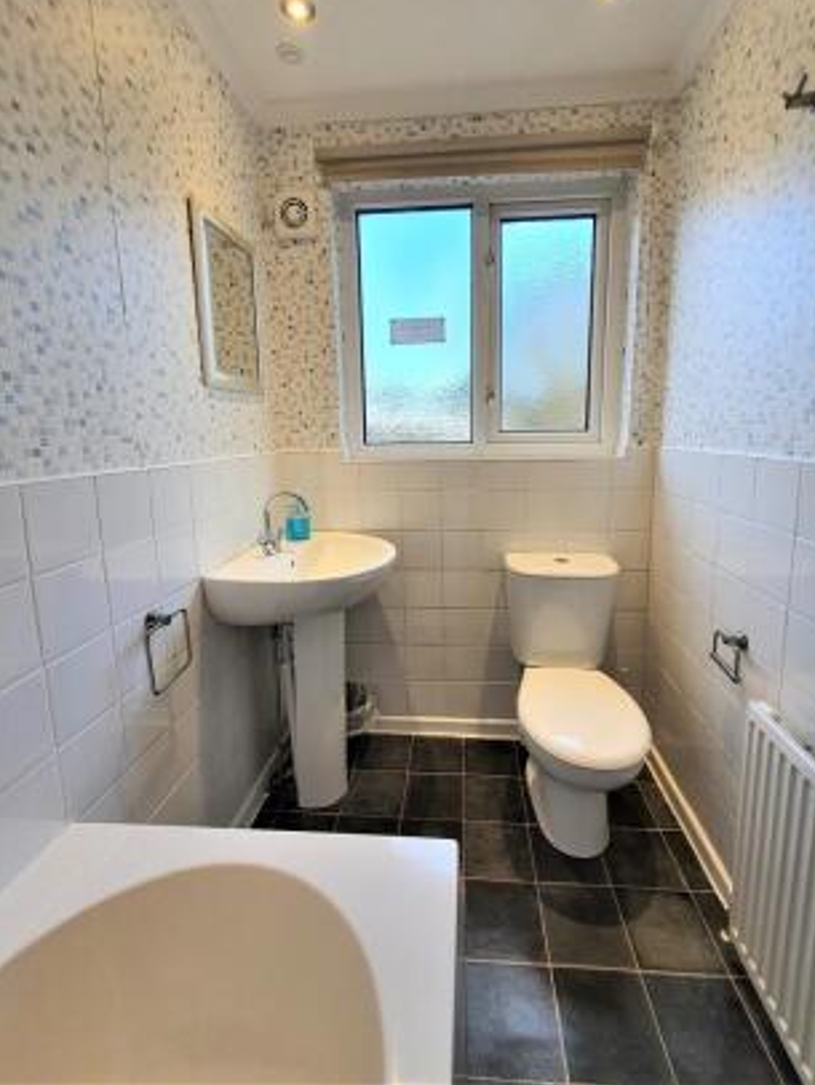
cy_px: 504
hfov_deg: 85.6
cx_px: 436
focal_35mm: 14
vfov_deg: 101.9
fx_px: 439
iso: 50
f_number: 2.2
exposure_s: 1/50
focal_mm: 1.8
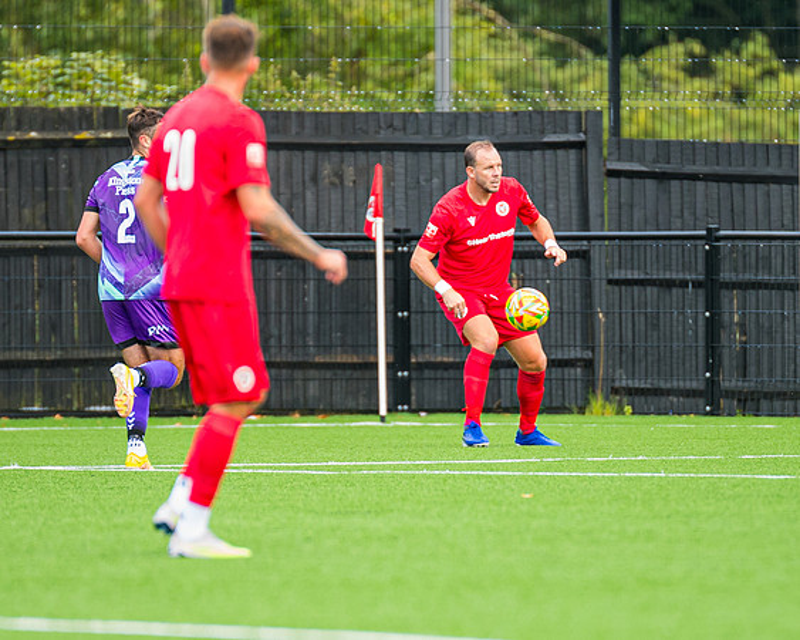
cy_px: 376
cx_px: 456
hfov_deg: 2.6
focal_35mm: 751
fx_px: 17782
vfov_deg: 2.1
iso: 800
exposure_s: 1/800
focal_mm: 300
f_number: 2.8
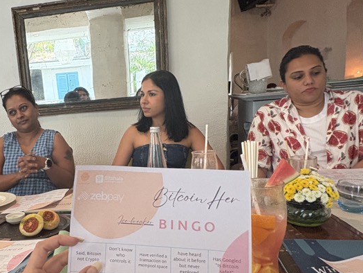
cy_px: 165
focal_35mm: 32
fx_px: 336
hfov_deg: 54.2
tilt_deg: -9.9
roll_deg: +5.1
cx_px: 91
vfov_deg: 43.9
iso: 320
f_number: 2.2
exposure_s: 1/50
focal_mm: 2.22
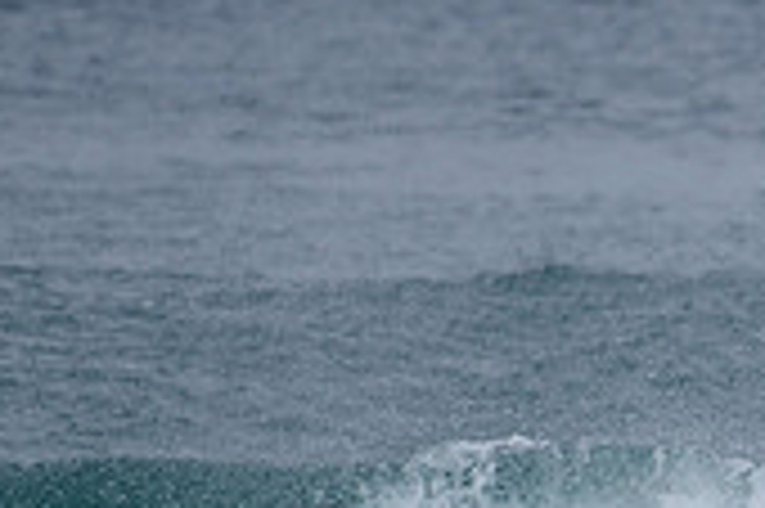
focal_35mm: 1705
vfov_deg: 0.8
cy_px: 609
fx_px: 36196
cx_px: 1022
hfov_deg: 1.2
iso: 200
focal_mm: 500
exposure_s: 1/2000
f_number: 5.6
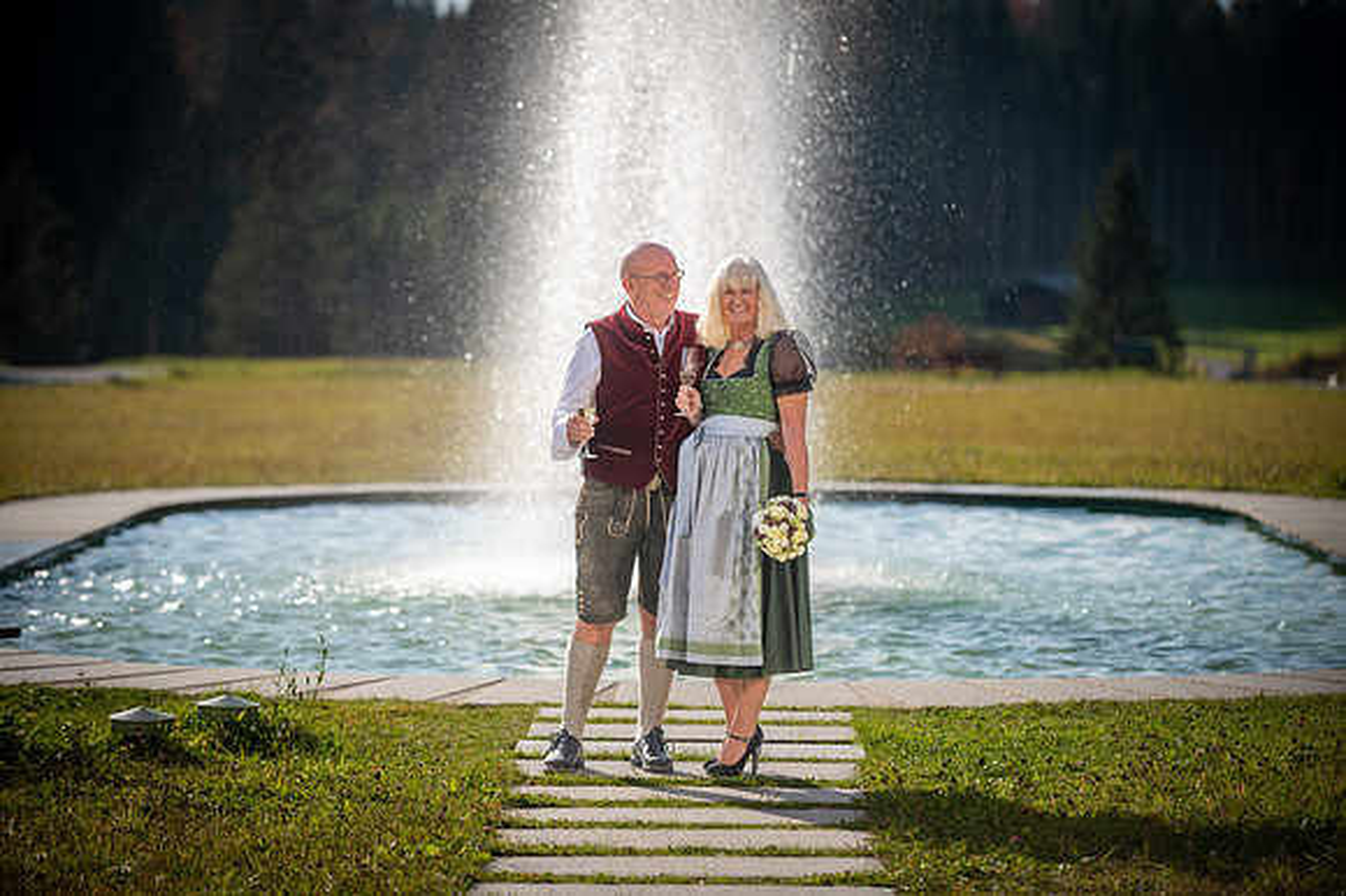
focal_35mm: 135
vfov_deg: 10.1
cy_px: 448
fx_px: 5044
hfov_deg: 15.2
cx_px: 673
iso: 100
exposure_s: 1/2000
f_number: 2.8
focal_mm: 135
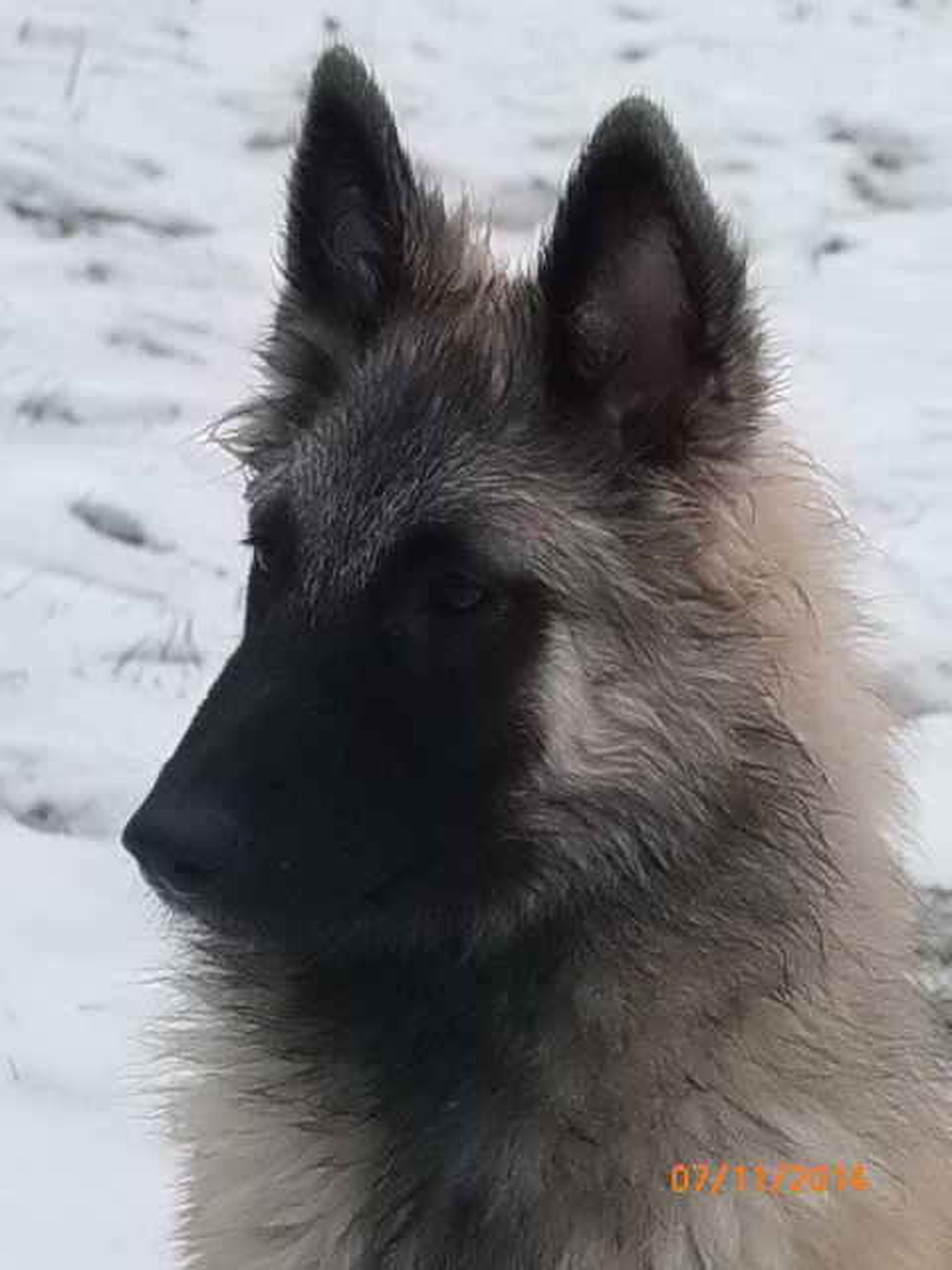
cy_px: 635
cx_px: 476
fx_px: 6014
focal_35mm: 164
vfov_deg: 12.0
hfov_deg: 9.1
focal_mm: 29
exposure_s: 1/600
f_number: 4.7
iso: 1600
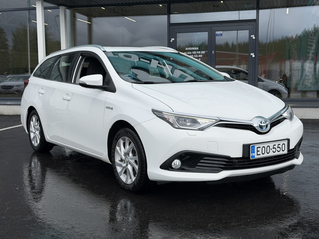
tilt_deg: -5.5
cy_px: 120
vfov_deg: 30.3
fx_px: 442
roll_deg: +0.1
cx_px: 160
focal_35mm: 48
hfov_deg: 39.7
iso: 64
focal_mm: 6.76
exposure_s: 1/1838
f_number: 1.78
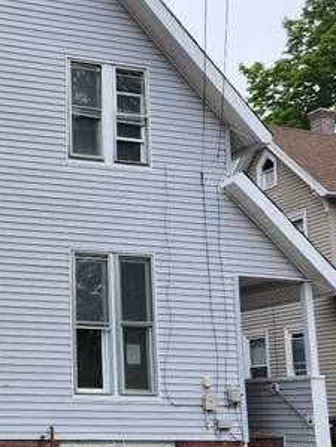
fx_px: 762
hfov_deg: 22.7
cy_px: 275
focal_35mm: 59
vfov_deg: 32.5
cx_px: -75
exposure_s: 1/1111
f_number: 1.8
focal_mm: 5.54
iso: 25
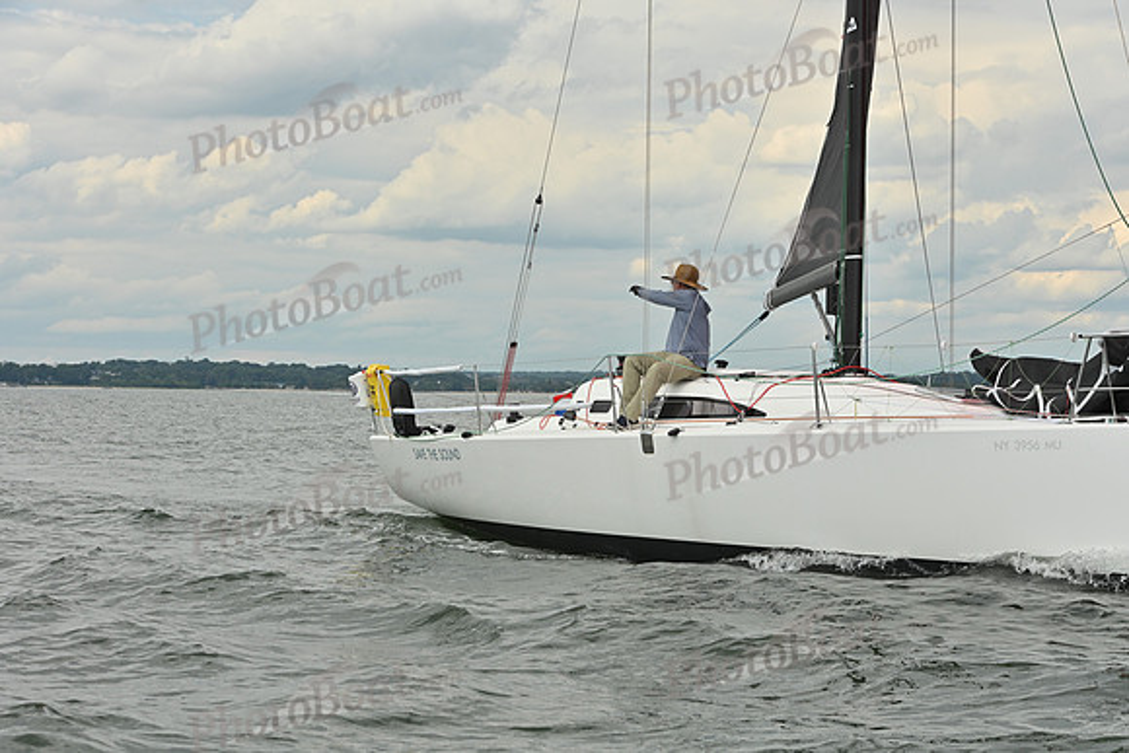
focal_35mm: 80
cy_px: 376
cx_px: 564
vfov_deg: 17.1
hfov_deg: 25.4
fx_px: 2509
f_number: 8
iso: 320
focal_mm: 80
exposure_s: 1/1250
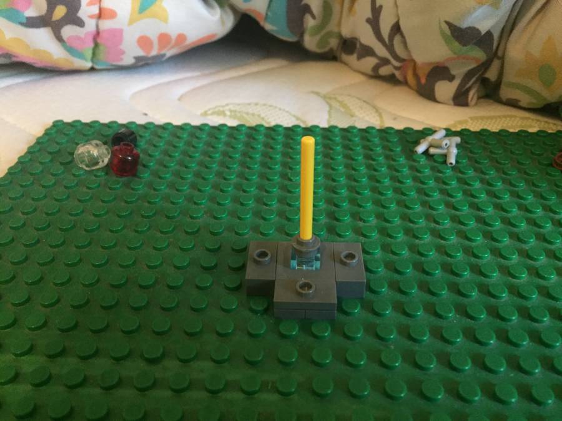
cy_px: 210
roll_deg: -1.6
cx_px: 281
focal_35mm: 29
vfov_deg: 48.2
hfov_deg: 61.7
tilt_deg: -35.0
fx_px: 471
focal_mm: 4.15
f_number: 2.2
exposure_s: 1/17
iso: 320
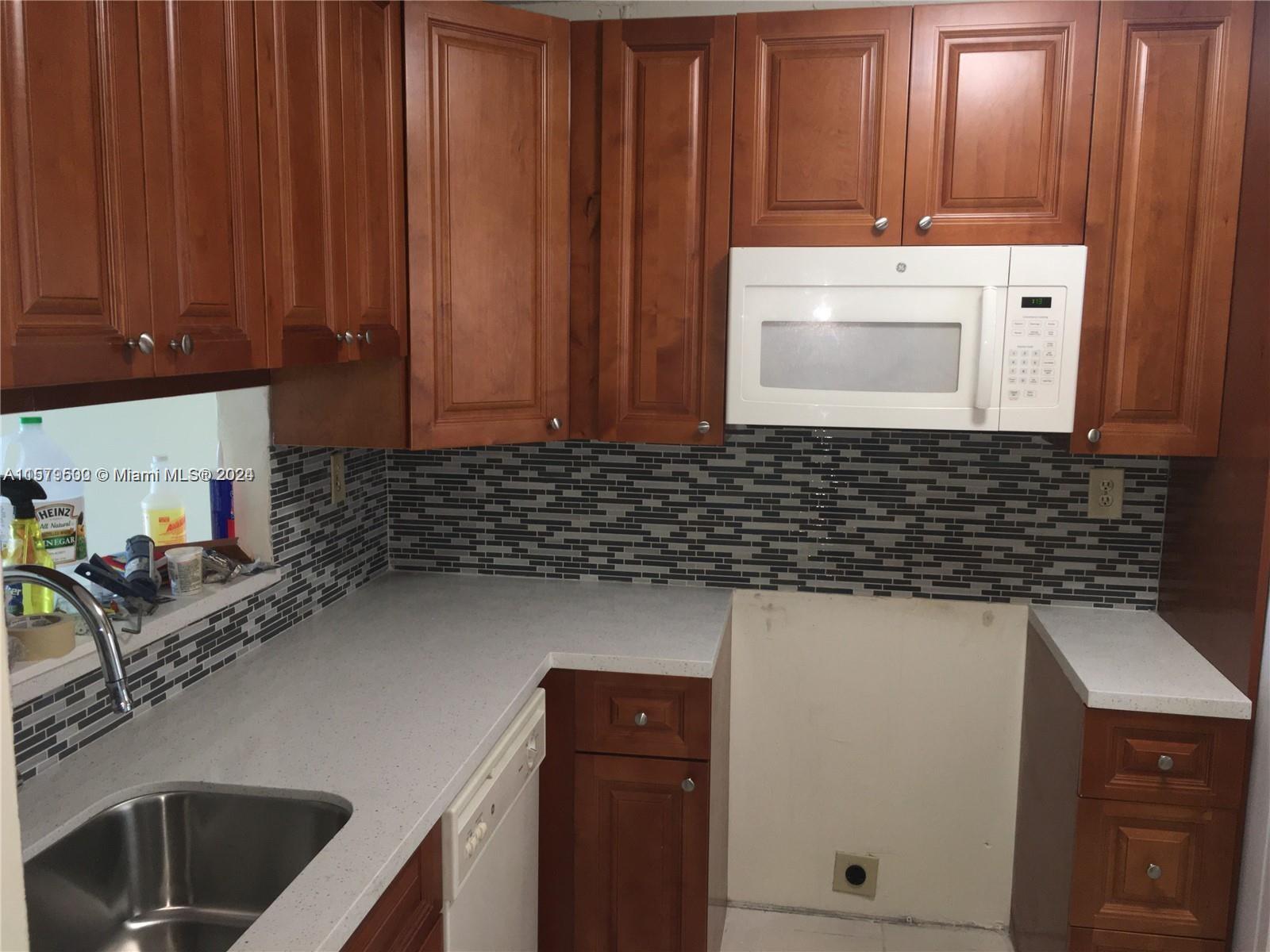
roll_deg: -1.1
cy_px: 476
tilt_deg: -6.4
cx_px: 635
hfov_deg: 61.7
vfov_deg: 48.2
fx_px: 1064
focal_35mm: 29
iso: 50
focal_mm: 4.15
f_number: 2.2
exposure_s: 1/30
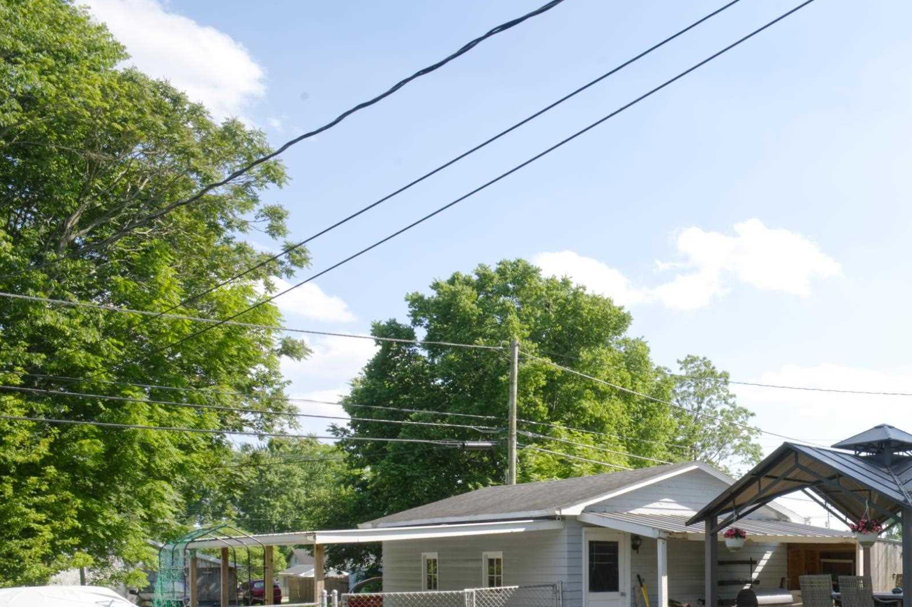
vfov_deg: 36.8
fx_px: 836
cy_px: 574
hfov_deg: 49.6
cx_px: 854
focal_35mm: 33
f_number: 13
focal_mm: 17
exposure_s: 1/50
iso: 100
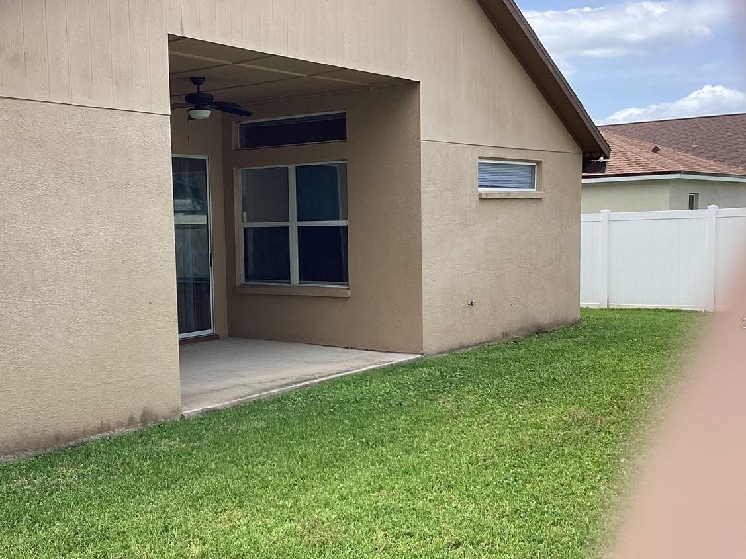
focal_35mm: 44
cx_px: 275
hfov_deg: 42.6
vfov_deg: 32.8
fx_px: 948
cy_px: 323
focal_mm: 3.3
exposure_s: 1/450
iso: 25
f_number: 2.4
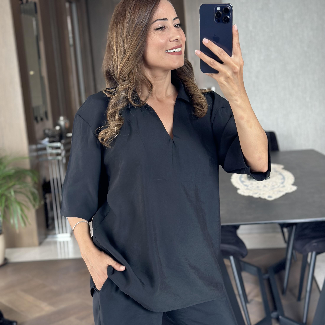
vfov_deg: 30.0
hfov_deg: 30.0
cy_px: 162
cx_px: 162
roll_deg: +6.3
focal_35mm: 57
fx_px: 605
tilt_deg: -16.8
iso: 125
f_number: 1.78
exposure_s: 1/105
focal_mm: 6.86
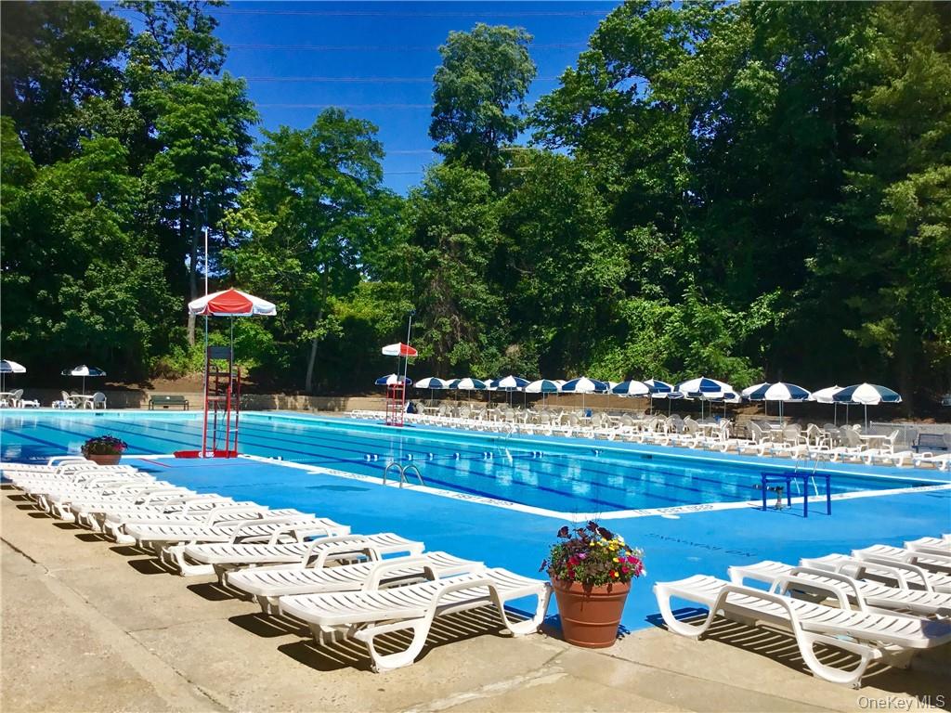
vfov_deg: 45.4
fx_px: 852
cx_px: 476
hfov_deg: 58.4
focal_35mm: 31
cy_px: 356
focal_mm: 3.3
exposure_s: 1/2398
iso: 25
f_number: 2.4
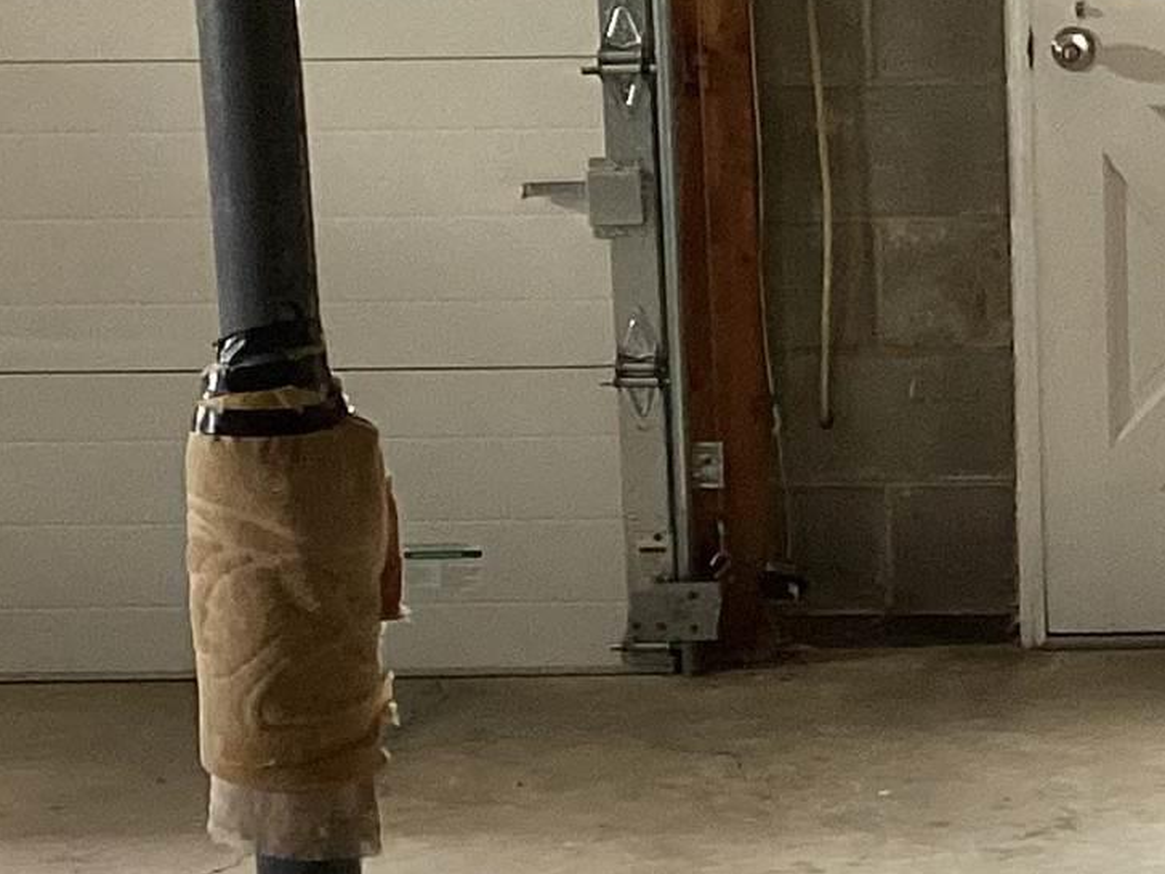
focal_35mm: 131
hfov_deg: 14.8
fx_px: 4408
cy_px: 725
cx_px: 1167
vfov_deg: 11.3
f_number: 2.4
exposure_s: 1/60
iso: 200
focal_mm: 3.3
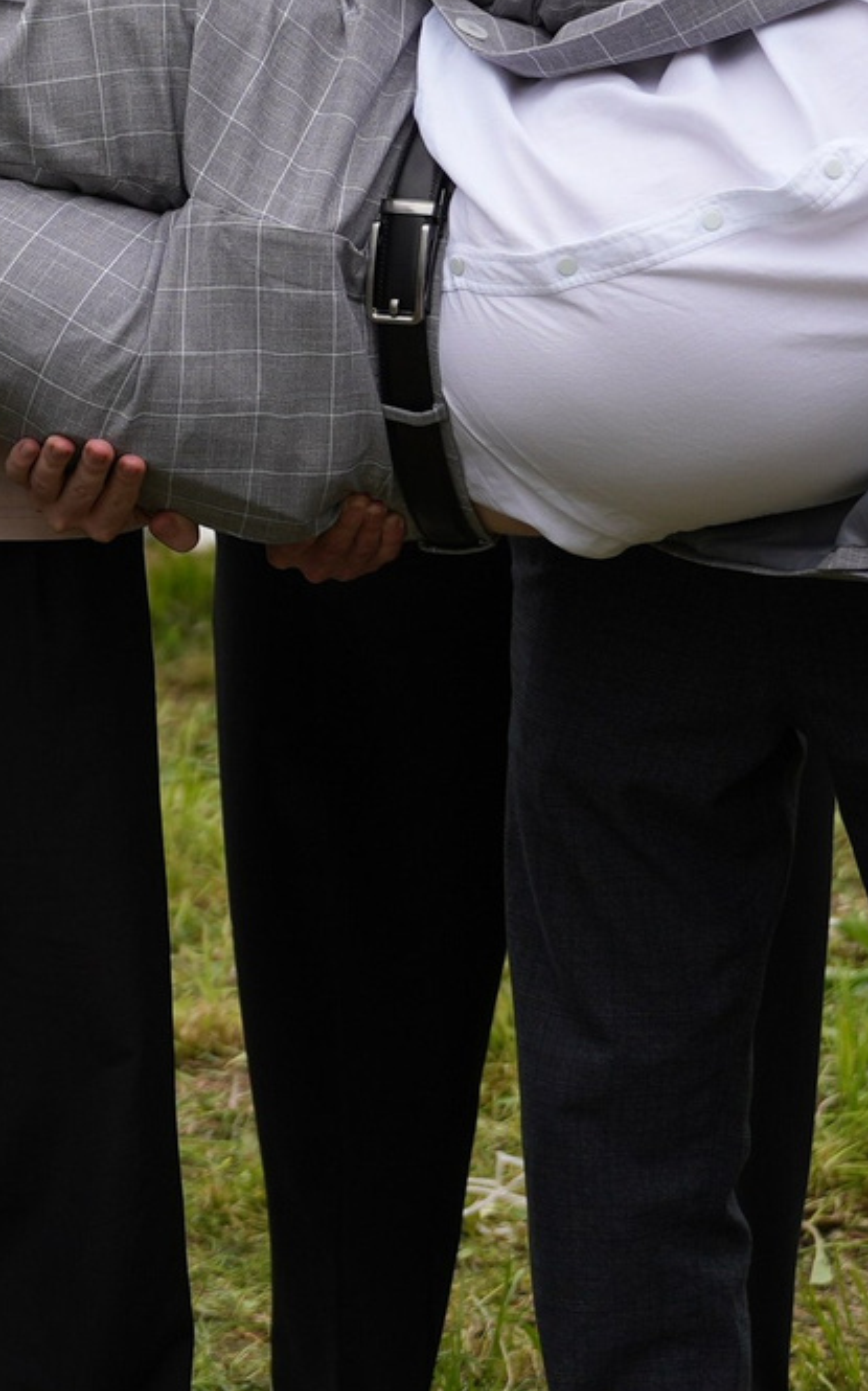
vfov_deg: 13.2
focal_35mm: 157
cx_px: 42
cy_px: 189
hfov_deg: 8.3
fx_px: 5949
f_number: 2.8
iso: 125
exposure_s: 1/400
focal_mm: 40
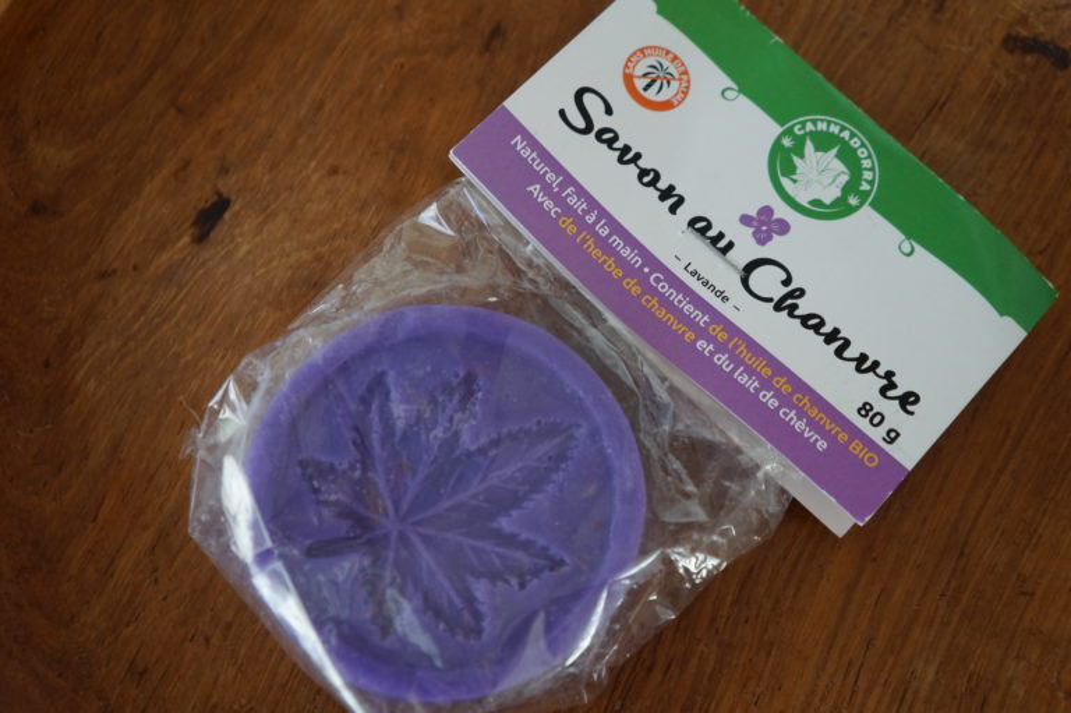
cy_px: 356
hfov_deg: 41.1
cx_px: 536
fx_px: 1427
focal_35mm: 48
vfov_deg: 28.0
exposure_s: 1/160
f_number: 4.5
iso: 1000
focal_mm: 32
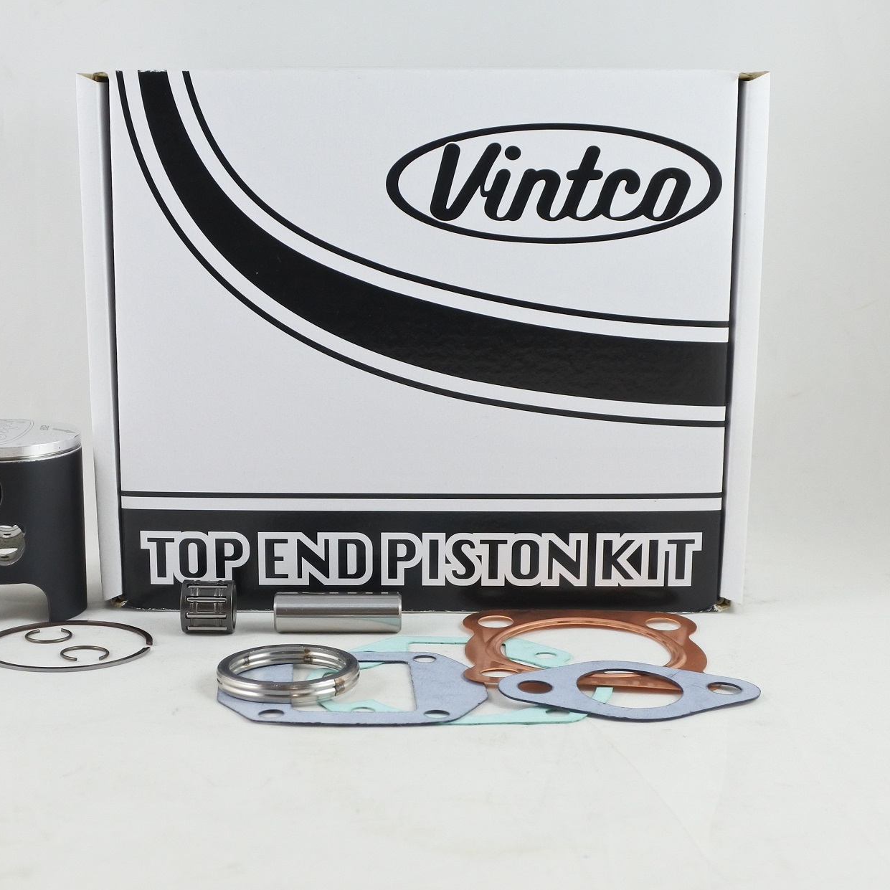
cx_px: 308
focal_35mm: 46
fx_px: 1338
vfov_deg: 36.8
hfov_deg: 36.5
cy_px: 445
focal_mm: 13.4
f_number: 4
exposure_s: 1/125
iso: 450
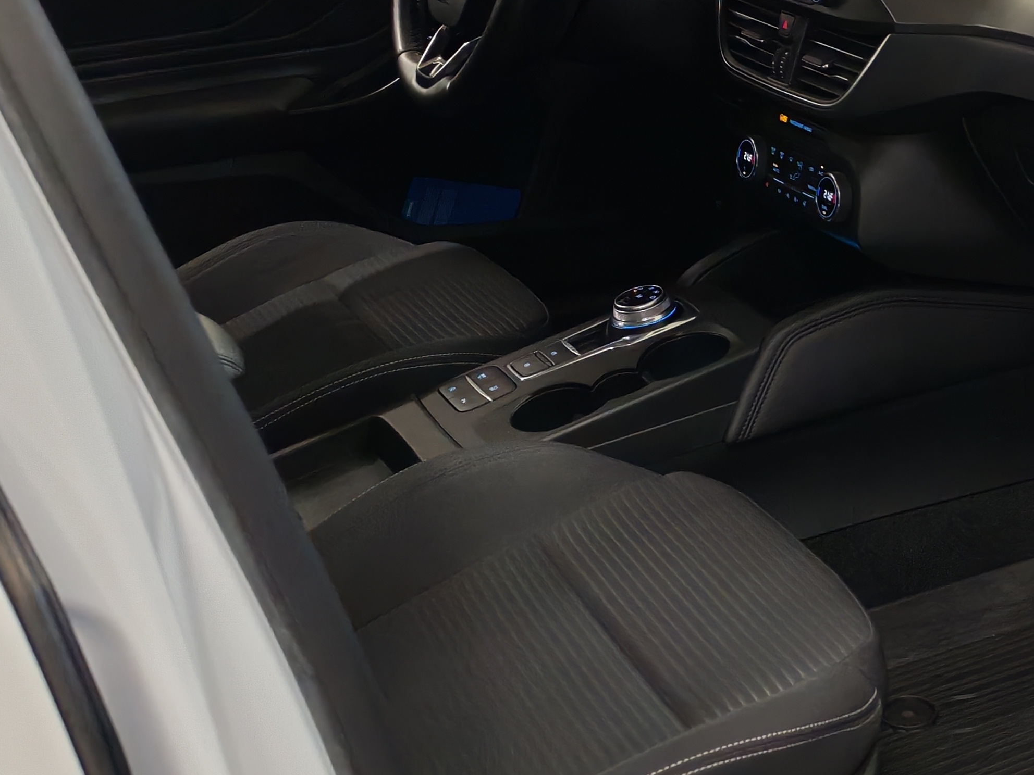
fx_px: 1912
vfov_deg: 22.9
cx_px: 971
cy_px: 314
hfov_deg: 28.8
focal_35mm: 64
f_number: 1.9
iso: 1169
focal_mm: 6.12
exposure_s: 1/100
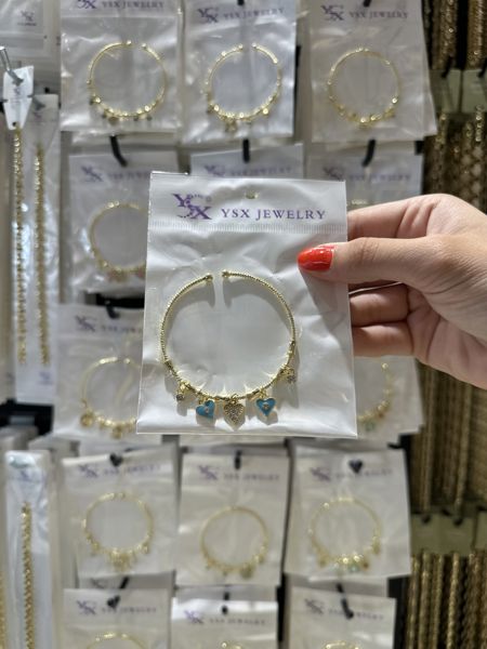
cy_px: 324
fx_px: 450
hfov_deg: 56.8
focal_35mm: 24
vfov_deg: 71.6
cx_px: 244
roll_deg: -1.3
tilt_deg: -4.5
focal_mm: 6.86
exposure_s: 1/208
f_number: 1.78
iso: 64
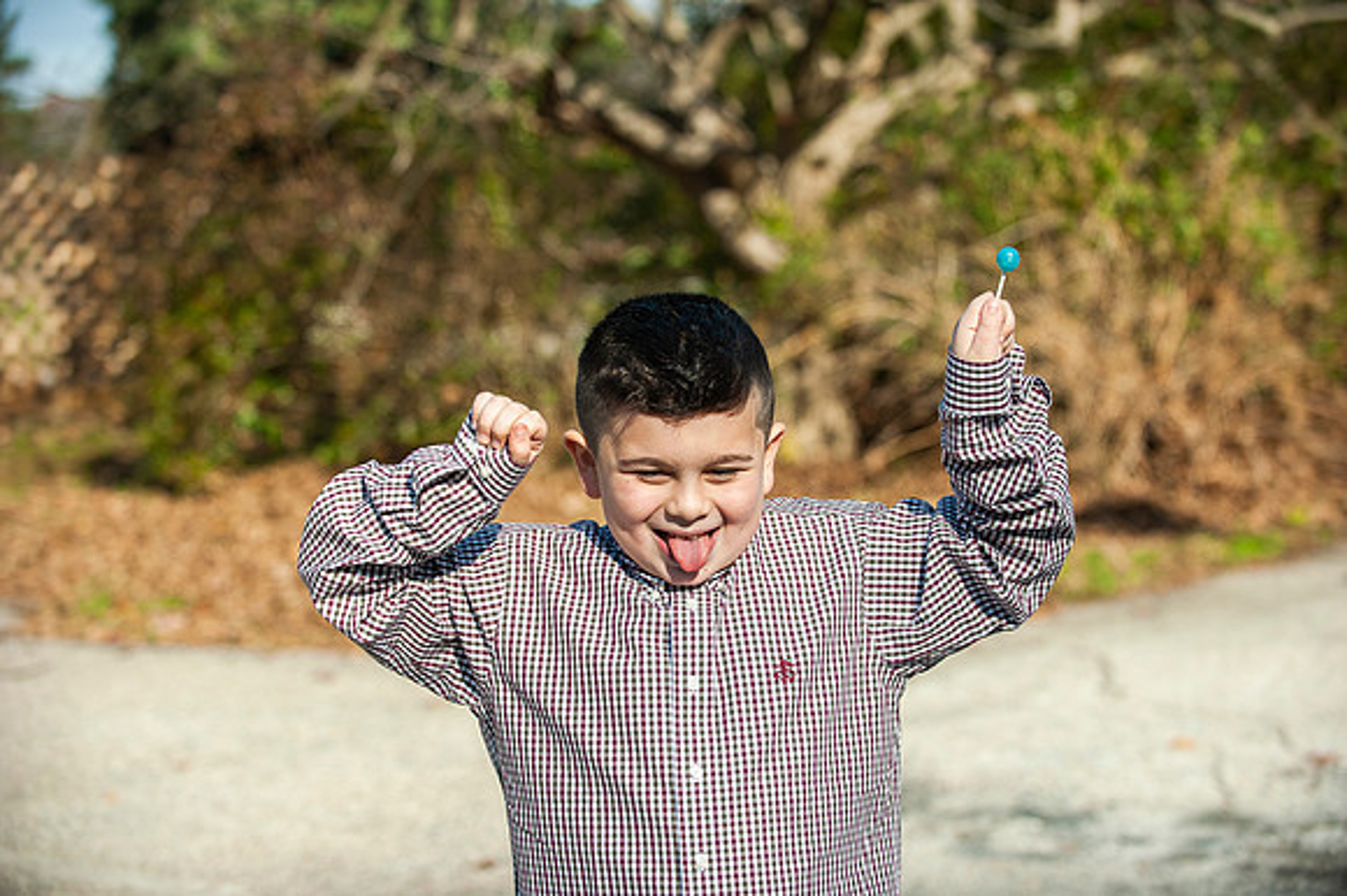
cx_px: 674
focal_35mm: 80
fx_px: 2992
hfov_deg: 25.4
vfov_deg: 17.0
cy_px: 448
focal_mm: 80
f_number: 3.5
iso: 320
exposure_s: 1/3200
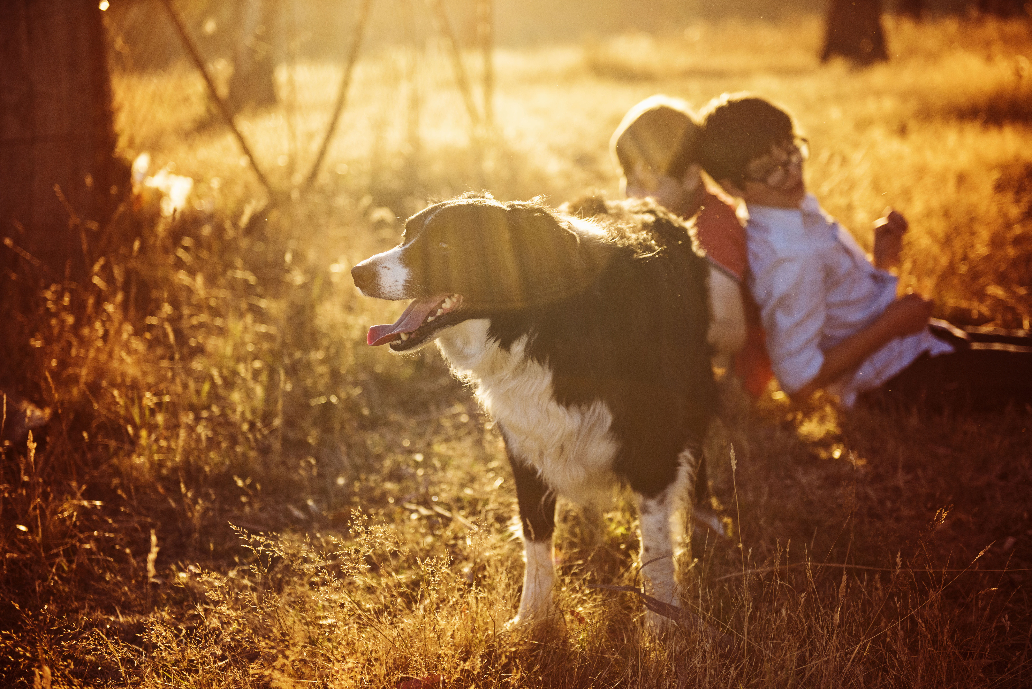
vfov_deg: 21.9
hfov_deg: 32.4
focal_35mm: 62
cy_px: 344
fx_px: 1778
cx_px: 516
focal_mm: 62
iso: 400
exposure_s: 1/2500
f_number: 2.8
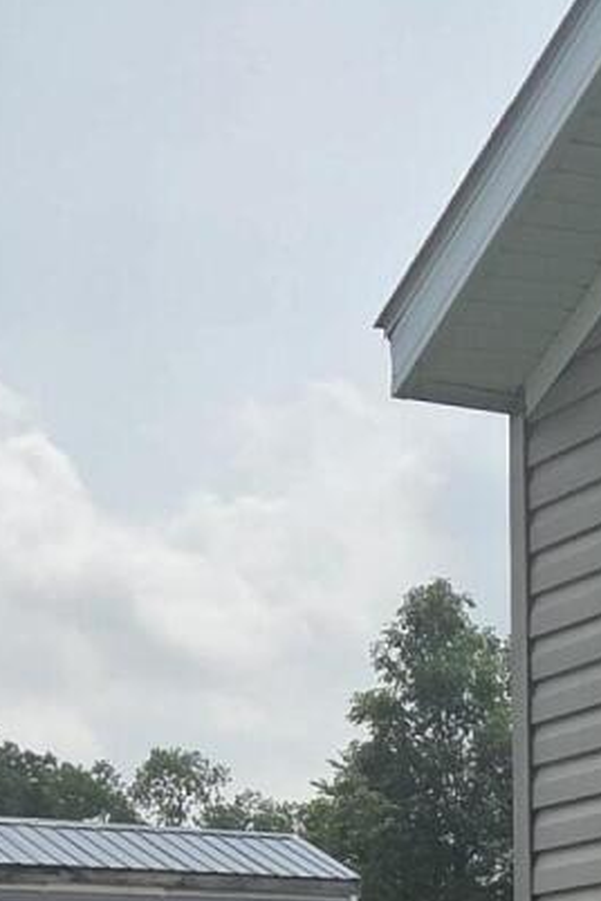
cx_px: 1343
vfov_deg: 16.4
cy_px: 1118
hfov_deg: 10.3
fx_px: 2980
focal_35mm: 119
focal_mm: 5.4
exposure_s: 1/6839
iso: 80
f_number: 1.8
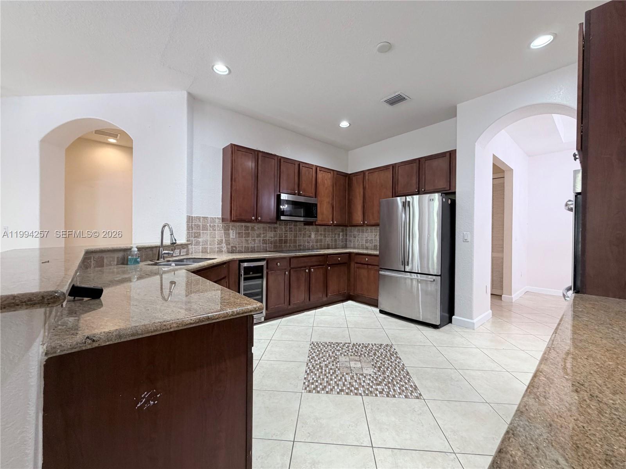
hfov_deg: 102.1
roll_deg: +0.1
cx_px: 313
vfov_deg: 85.7
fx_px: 253
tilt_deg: +0.3
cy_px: 234
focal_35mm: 14
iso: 200
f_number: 2.2
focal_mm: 2.22
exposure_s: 1/60
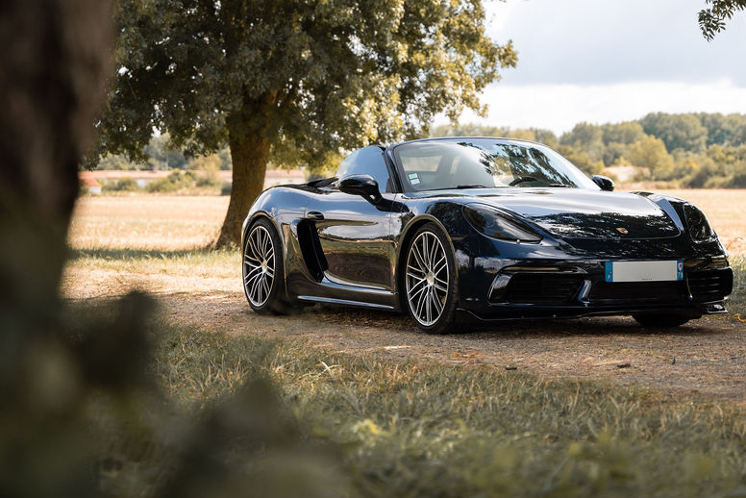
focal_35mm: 101
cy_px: 191
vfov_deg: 13.6
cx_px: 514
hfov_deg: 20.1
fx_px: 2094
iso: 250
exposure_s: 1/2500
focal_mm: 70
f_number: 2.8
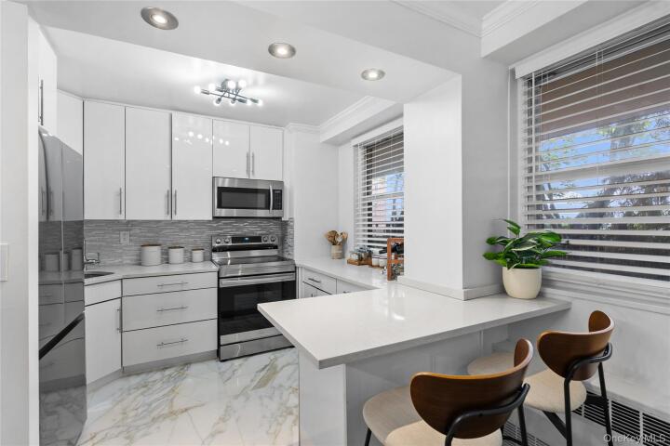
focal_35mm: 16
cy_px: 223
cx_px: 335
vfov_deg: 73.7
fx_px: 298
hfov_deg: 96.7
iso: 100
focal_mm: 16
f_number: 8
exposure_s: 1/1.67
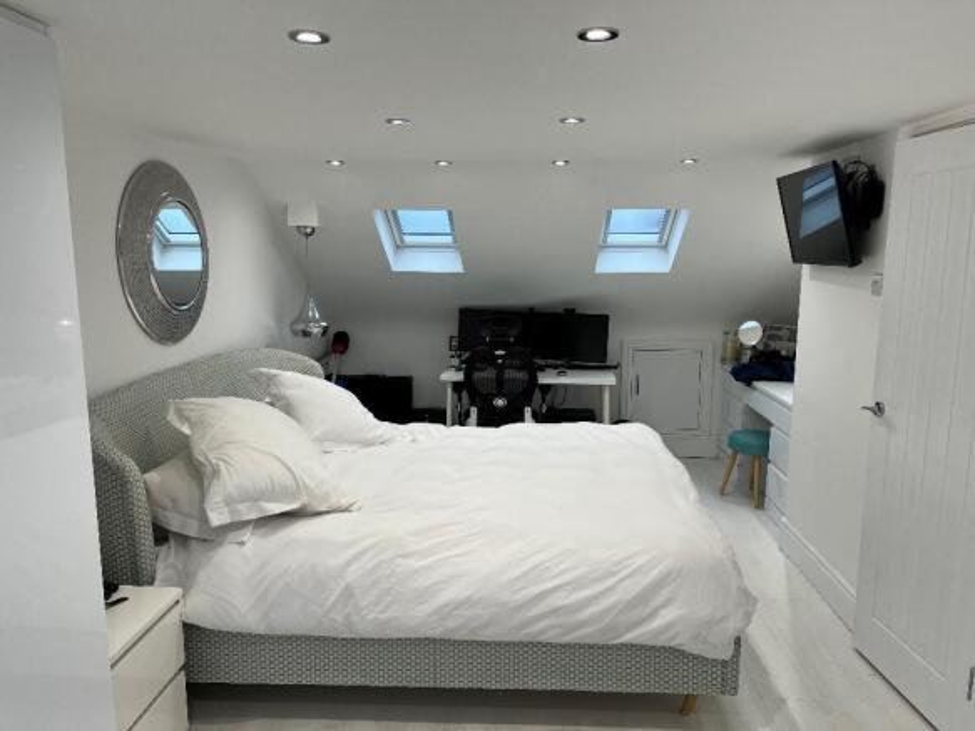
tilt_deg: -8.8
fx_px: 732
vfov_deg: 53.0
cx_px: 488
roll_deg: -0.5
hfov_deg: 67.3
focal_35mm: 26
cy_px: 366
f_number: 1.6
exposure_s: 1/100
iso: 40
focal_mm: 5.1
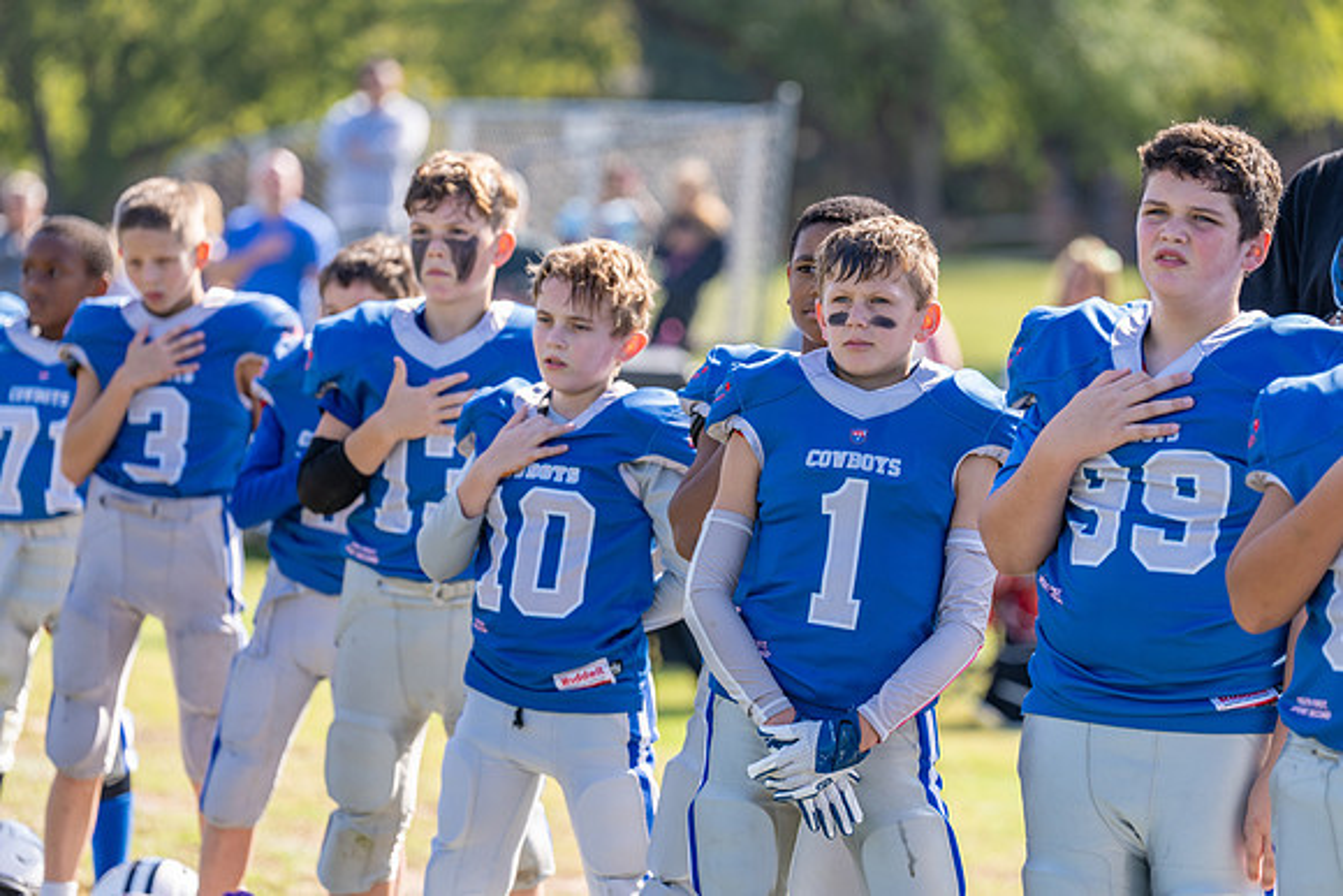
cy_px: 448
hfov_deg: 12.1
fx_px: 6343
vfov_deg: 8.1
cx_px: 672
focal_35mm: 170
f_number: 3.5
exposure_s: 1/500
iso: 100
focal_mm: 170
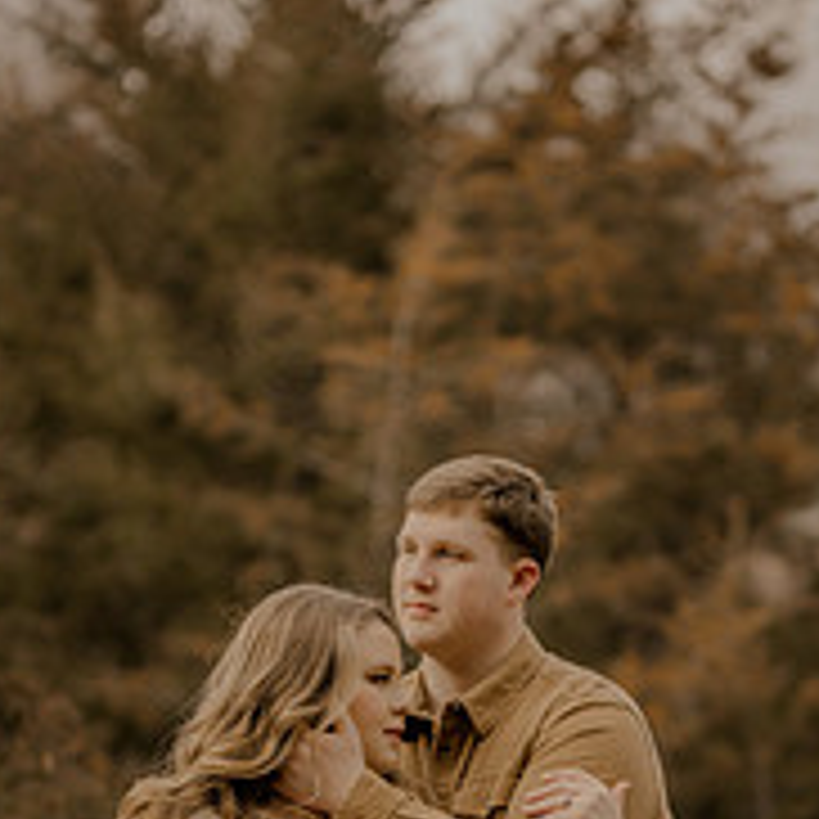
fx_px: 4791
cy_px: 612
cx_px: 536
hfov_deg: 9.8
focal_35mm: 179
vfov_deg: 9.8
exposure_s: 1/500
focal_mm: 85
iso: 64
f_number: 1.4
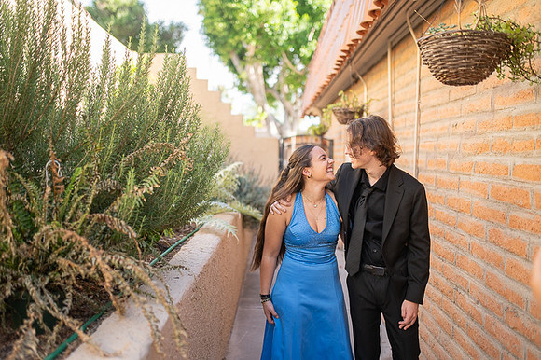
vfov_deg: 37.8
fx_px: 526
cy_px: 180
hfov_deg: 54.5
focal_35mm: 35
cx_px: 270
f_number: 1.4
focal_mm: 35
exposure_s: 1/3200
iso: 400
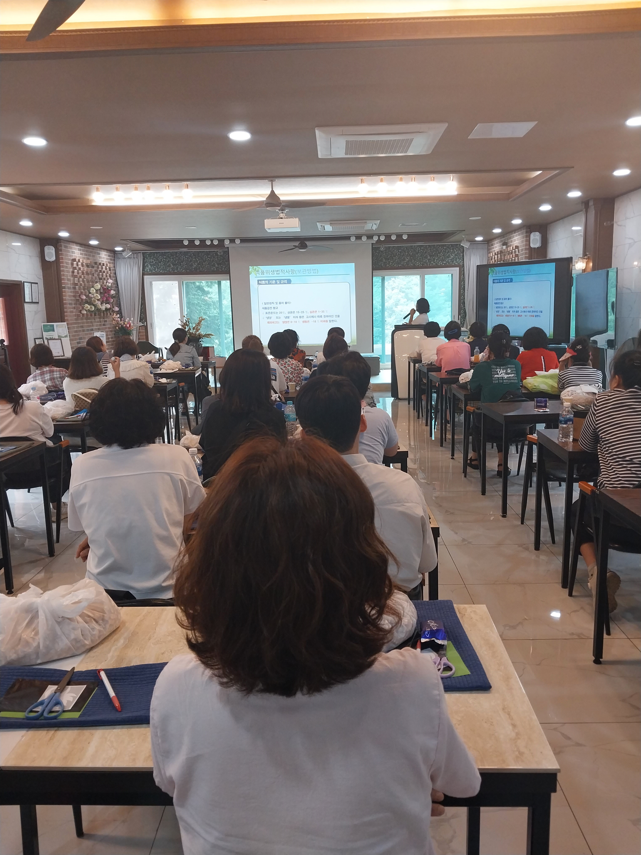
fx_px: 642
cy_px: 428
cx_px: 320
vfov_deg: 67.3
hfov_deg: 53.1
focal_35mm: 26
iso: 80
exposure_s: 1/60
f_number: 1.8
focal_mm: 4
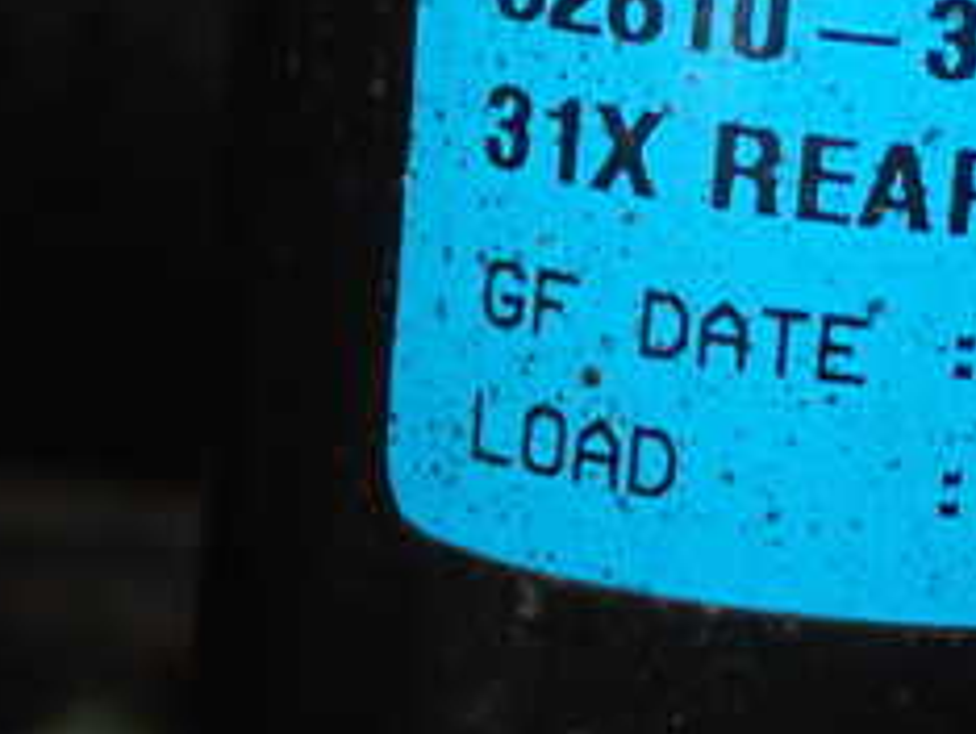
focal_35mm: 128
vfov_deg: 11.5
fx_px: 3613
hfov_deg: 14.9
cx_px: 1118
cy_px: 50
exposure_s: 1/50
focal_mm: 9.01
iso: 500
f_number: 3.2
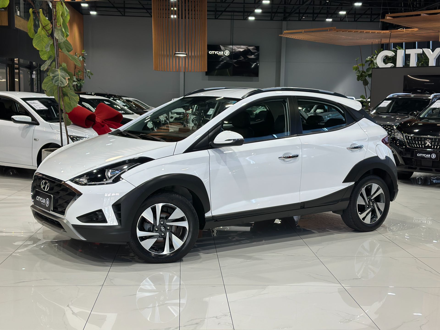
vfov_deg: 30.3
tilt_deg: -6.3
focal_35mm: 48
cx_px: 220
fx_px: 610
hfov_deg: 39.7
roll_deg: -1.4
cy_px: 165
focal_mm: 6.86
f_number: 1.78
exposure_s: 1/120
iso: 100
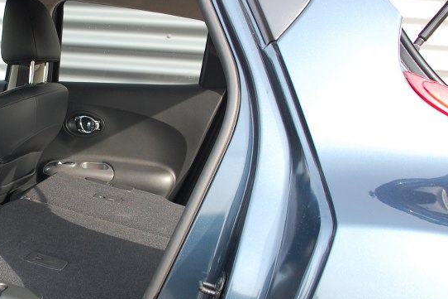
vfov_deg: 26.5
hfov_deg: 37.6
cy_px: 140
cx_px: 97
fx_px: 634
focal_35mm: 51
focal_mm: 18
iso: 280
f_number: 5.6
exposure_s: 1/125
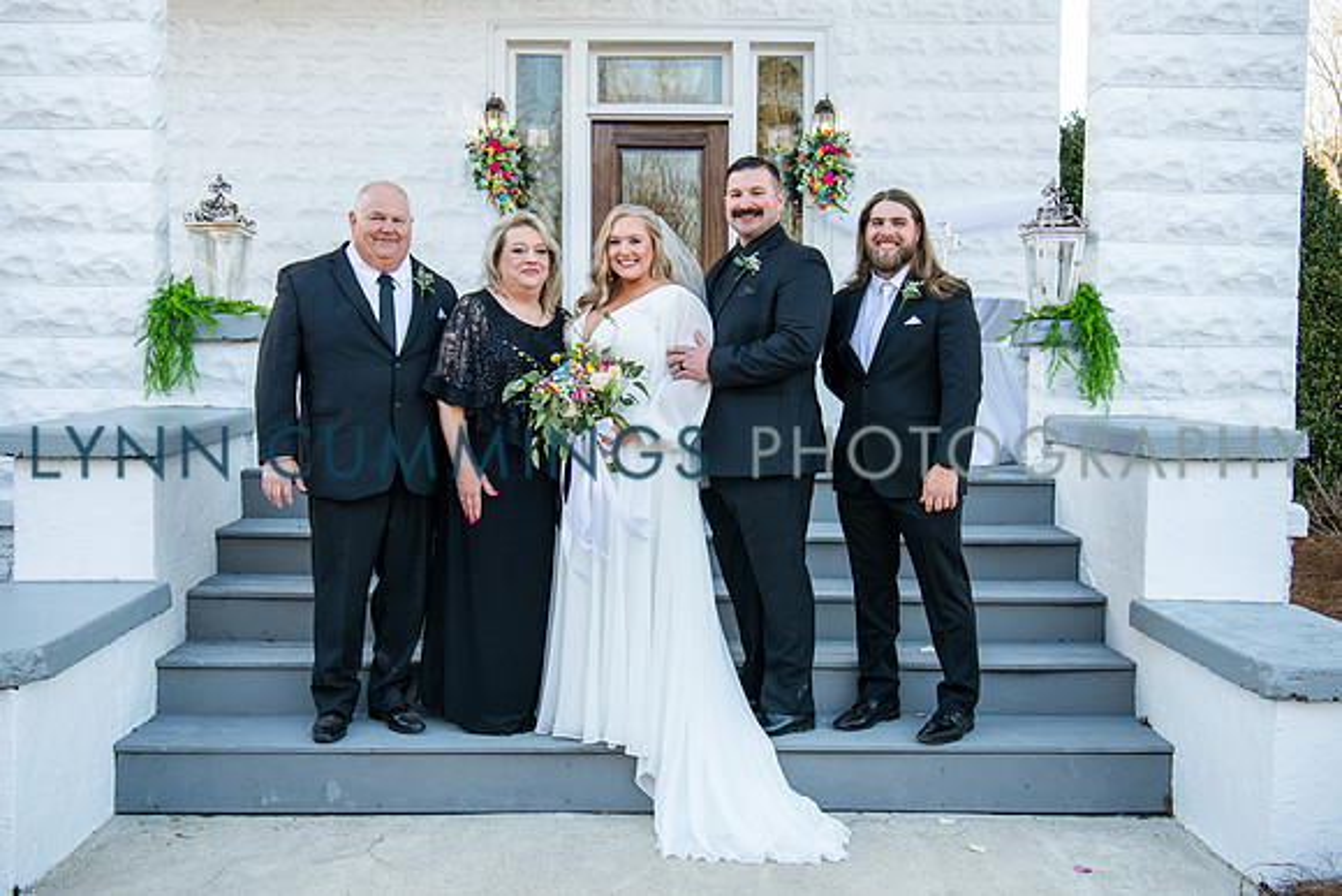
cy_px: 425
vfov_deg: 33.1
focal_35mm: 40
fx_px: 1507
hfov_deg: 48.0
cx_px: 657
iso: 250
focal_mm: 35
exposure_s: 1/320
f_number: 3.5
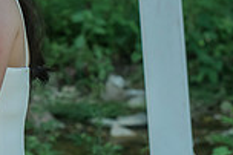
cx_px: -136
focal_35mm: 191
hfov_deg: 10.4
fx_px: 1235
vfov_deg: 7.1
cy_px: -82
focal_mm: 50
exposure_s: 1/1000
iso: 1000
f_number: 4
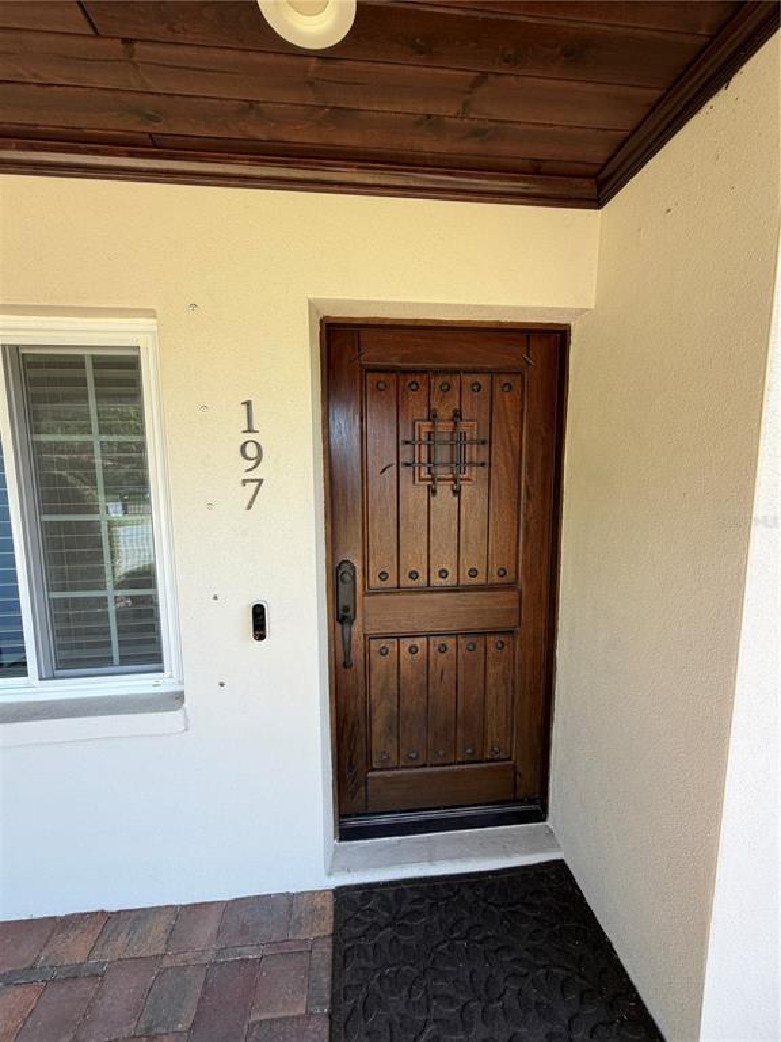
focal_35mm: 14
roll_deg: +0.7
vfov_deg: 102.1
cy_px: 521
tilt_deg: -7.1
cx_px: 390
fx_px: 421
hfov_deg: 85.7
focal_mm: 2.22
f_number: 2.2
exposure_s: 1/121
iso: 40
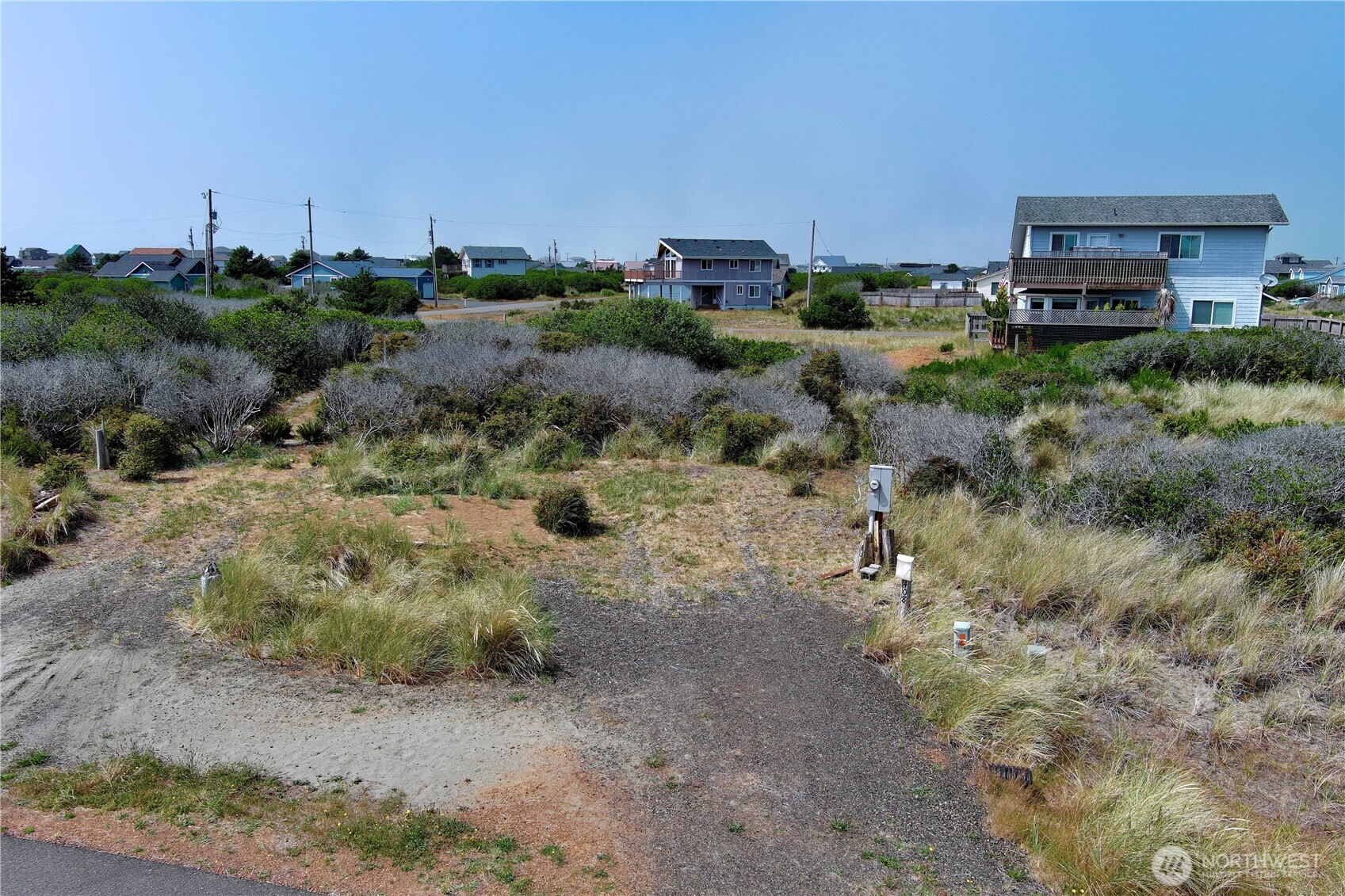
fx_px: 1083
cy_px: 448
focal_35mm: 29
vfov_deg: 45.0
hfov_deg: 63.7
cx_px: 672
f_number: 2.8
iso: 101
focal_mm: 10.57
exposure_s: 1/1357
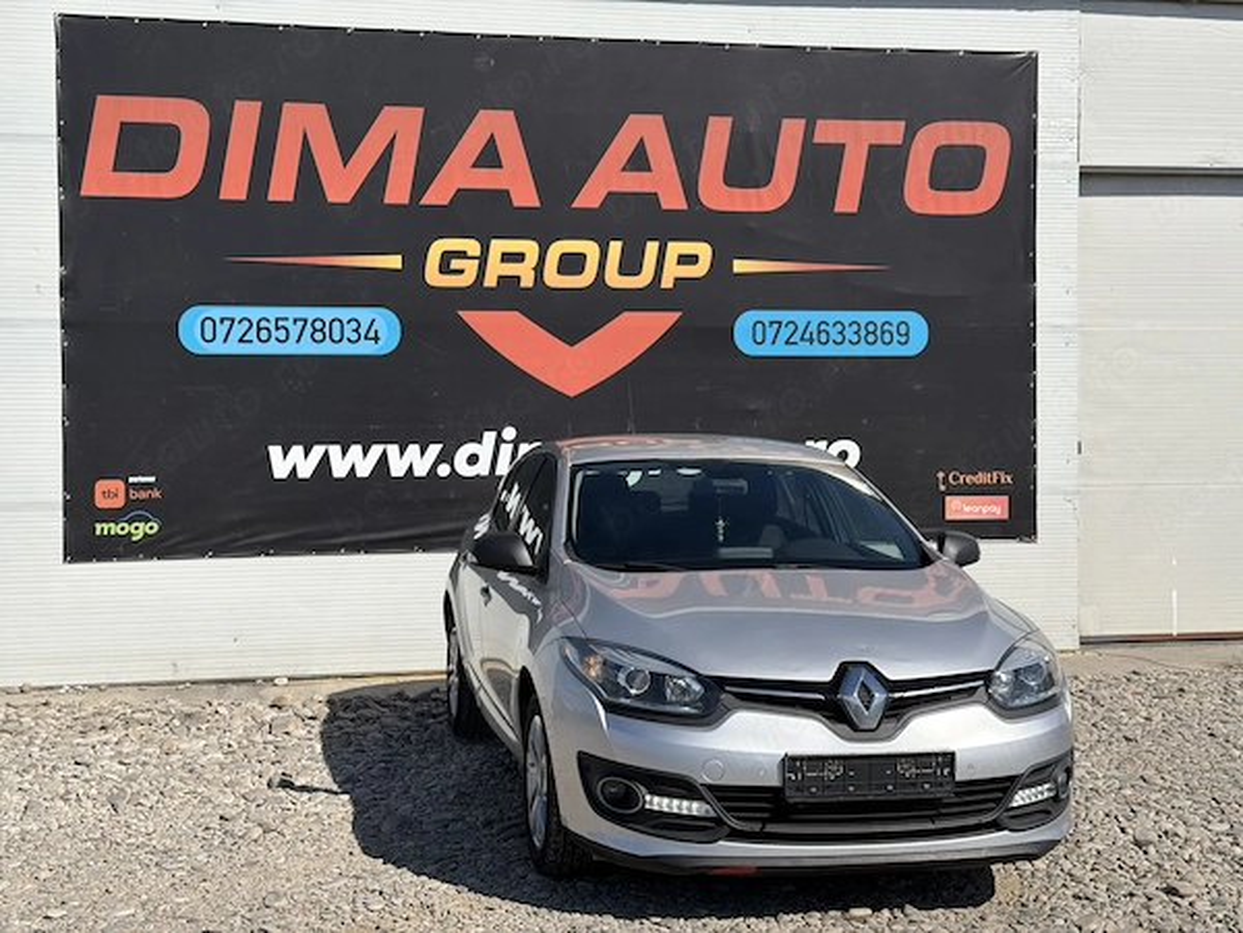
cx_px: 622
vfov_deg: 30.3
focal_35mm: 48
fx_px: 1724
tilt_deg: +1.1
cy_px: 466
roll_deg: +0.9
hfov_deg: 39.7
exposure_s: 1/6536
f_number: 1.78
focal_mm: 6.76
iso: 64
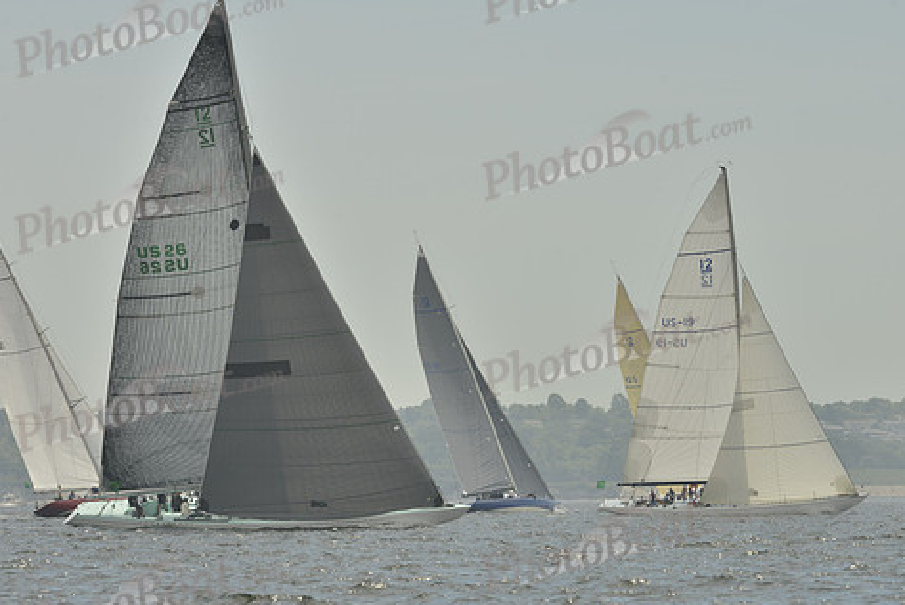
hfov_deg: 8.4
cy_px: 277
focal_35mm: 245
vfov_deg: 5.6
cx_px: 385
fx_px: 6163
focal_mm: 200
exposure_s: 1/800
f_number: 11
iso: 280
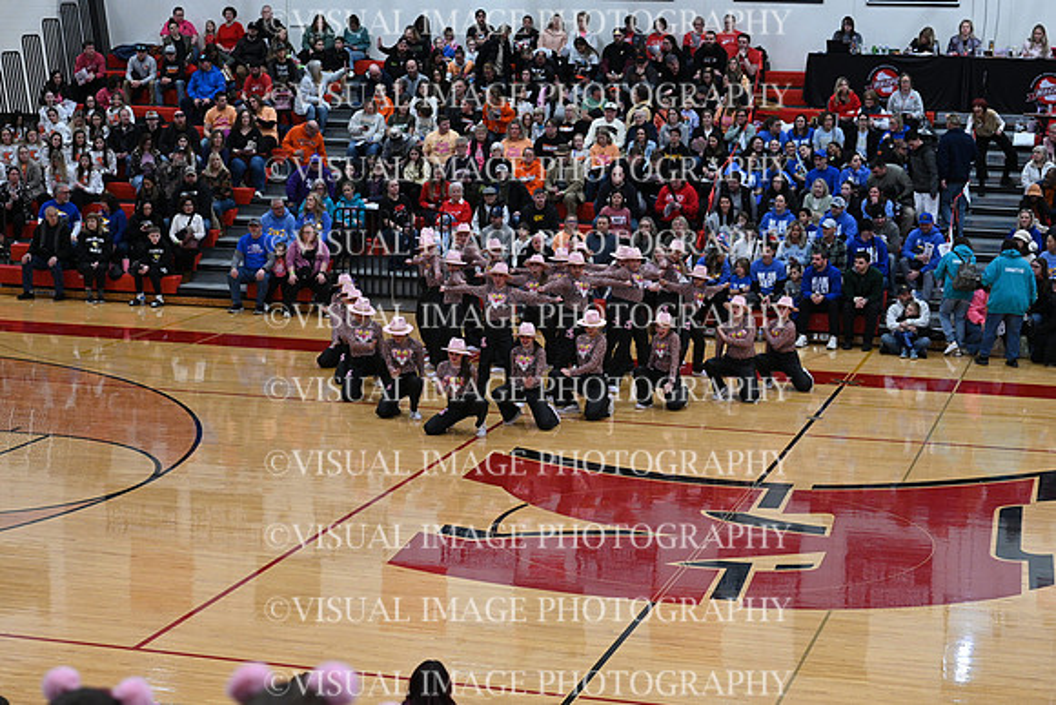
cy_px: 352
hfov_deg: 27.3
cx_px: 528
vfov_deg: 18.4
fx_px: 2171
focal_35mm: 74
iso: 4000
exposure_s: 1/400
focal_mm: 74
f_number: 4
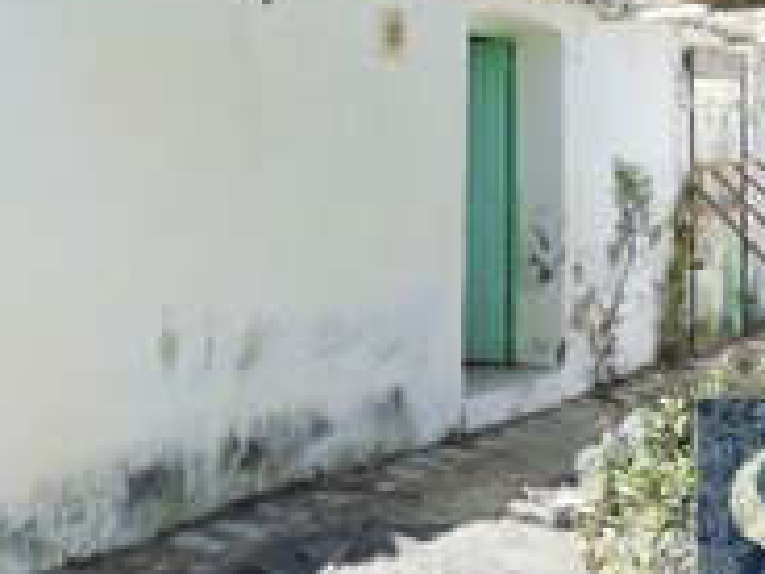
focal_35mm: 49
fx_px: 1083
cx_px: 279
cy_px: 166
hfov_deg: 38.6
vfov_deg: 29.4
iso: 80
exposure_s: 1/320
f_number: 3.4
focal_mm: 4.4
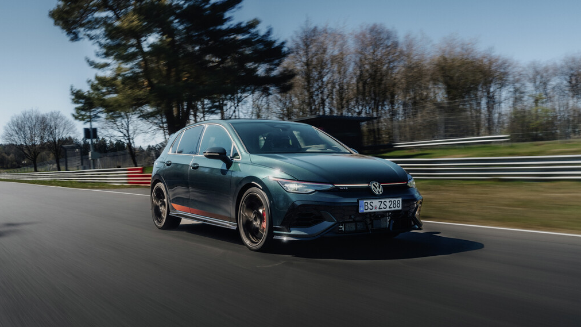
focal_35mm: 43
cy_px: 193
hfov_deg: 47.4
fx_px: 662
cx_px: 292
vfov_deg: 27.7
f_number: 14
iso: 800
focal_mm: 49
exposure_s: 1/40
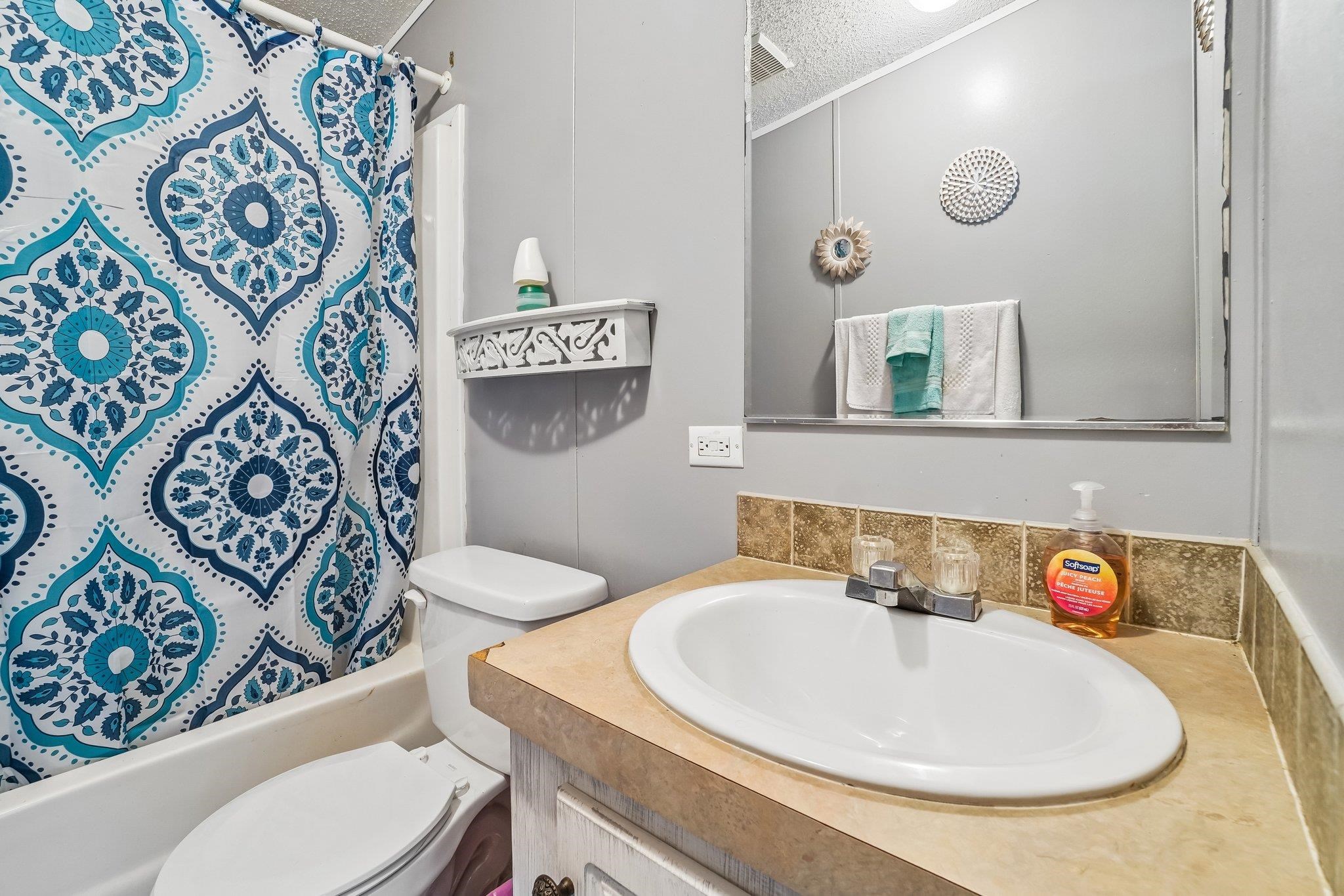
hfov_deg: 100.4
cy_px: 448
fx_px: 560
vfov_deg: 77.3
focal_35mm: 15
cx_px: 672
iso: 400
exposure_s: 1/1.67
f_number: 8
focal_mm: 10
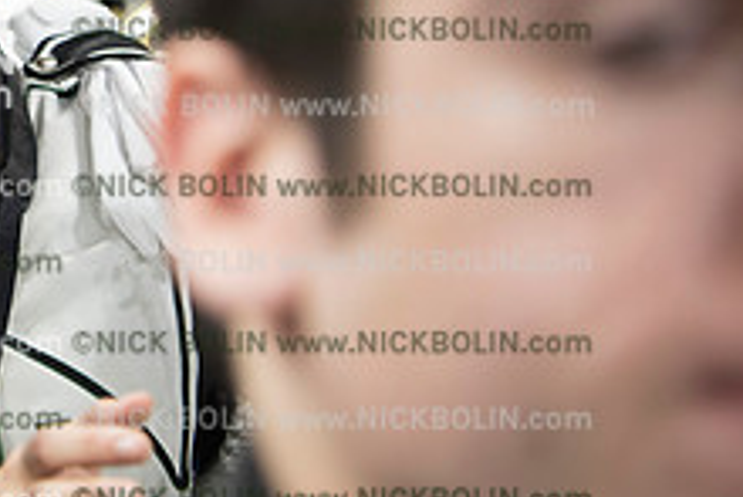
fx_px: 2499
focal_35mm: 121
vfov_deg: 11.2
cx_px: -199
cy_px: -49
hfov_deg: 16.1
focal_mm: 46
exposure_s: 1/320
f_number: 2.8
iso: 1250
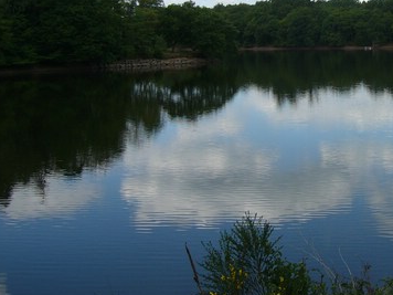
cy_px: 61
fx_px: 670
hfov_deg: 32.1
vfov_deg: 24.4
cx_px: 293
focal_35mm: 59
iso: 50
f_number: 8
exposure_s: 1/125
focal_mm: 5.8
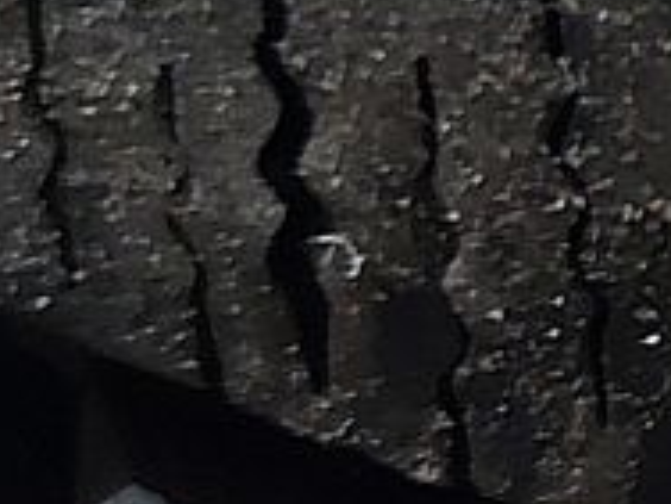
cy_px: 114
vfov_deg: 8.4
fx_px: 3431
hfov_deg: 9.5
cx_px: 1808
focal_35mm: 177
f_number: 1.8
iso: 320
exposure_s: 1/25
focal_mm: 5.23
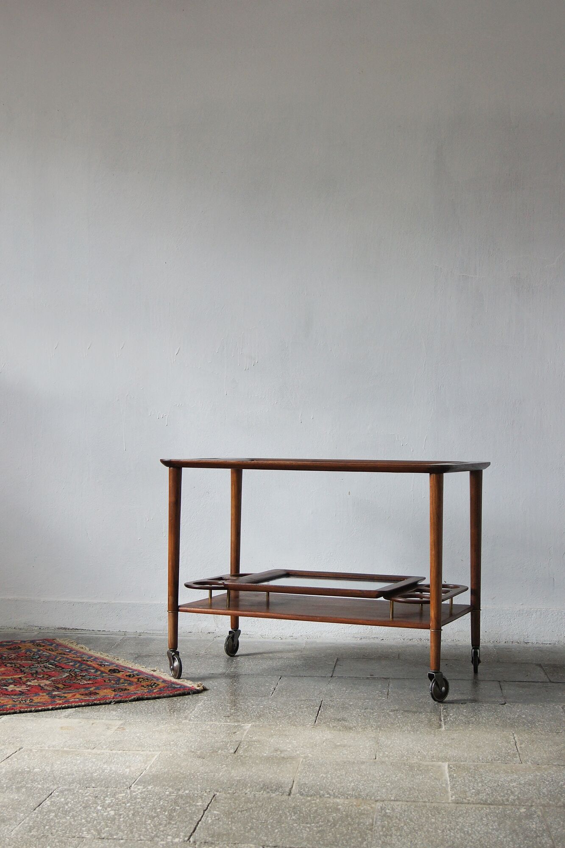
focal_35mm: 52
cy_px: 424
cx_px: 282
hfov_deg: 25.7
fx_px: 1236
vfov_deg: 37.9
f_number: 5.6
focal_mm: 35
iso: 400
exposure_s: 1/100
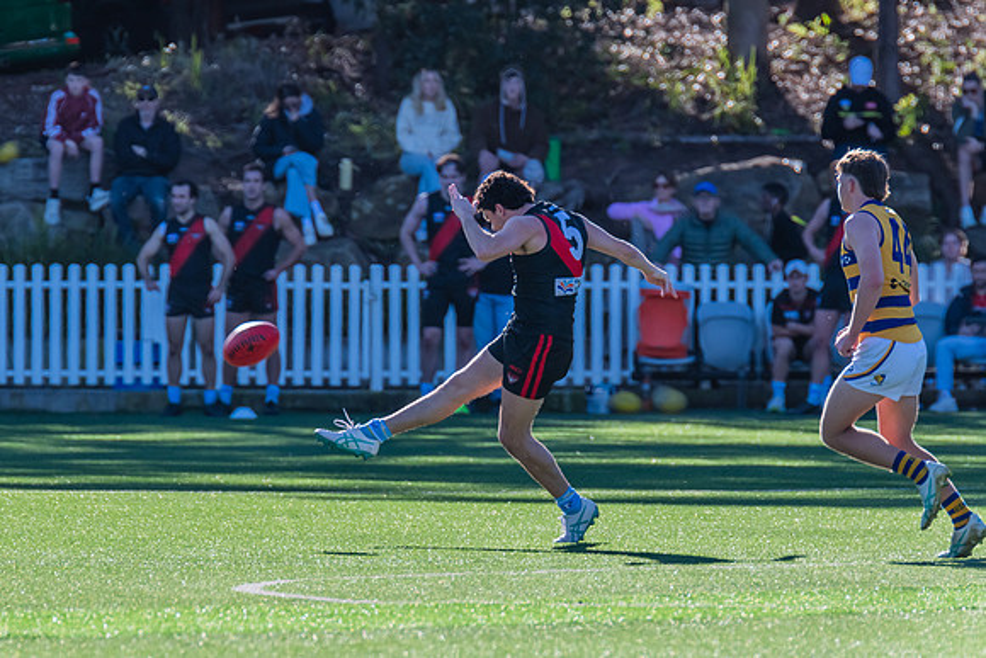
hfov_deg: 3.0
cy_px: 288
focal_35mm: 681
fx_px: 18669
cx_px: 431
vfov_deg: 2.0
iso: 800
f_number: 8
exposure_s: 1/1250
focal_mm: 600
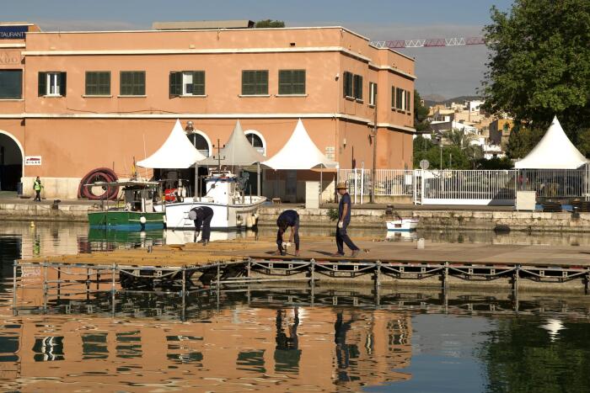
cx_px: 295
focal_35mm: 84
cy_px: 196
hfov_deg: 24.2
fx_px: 1377
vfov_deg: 16.3
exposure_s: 1/320
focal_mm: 56.3
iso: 64
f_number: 4
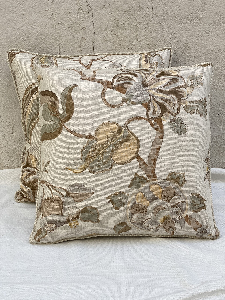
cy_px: 150
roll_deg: +0.8
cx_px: 112
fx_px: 451
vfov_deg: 36.8
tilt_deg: -19.8
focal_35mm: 52
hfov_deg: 28.0
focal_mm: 6
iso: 20
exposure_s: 1/461
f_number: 2
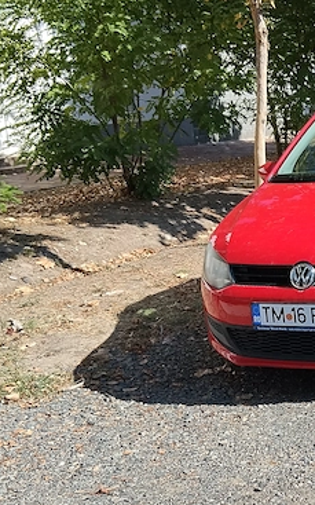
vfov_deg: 30.3
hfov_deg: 18.4
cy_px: 361
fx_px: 921
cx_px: 378
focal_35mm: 67
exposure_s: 1/1027
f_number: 1.8
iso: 50
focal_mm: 3.96
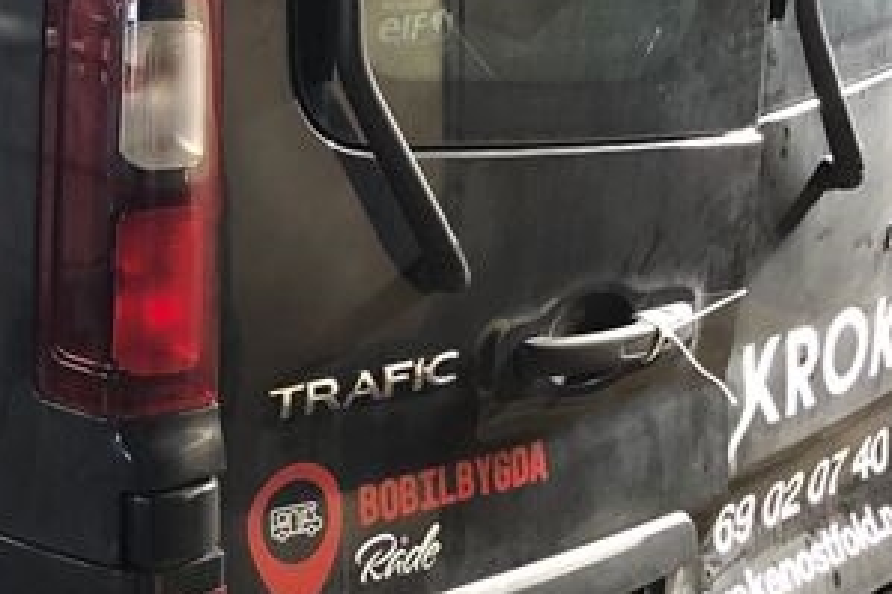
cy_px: 260
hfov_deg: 25.3
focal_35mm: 78
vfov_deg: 17.5
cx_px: 107
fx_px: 1932
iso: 100
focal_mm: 3.99
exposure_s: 1/6
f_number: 1.8
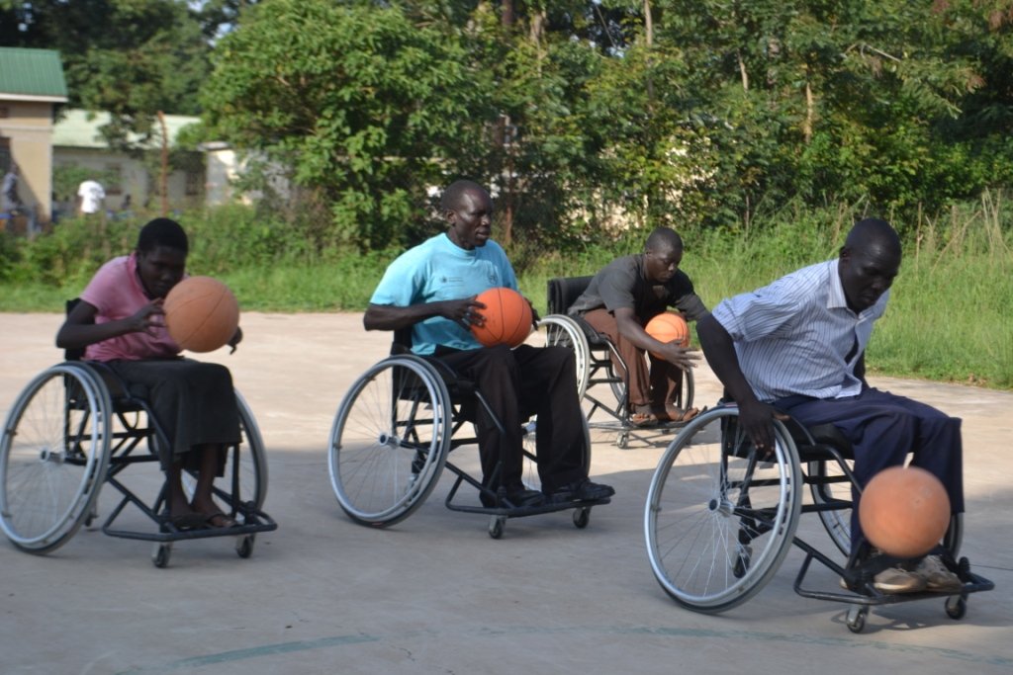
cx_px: 506
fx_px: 1942
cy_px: 338
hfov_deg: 29.2
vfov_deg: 19.7
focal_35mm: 69
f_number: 7.1
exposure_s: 1/200
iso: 100
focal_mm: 46
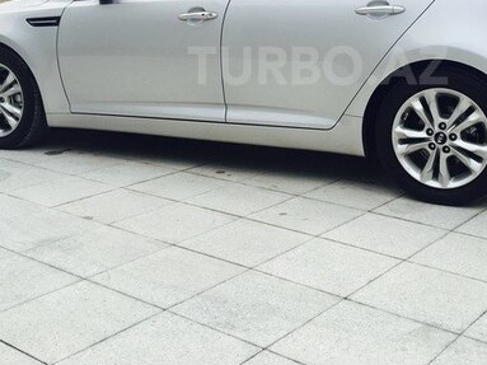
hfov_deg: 37.8
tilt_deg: -5.6
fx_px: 703
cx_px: 318
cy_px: 65
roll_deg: -0.3
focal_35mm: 50
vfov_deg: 28.4
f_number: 2.2
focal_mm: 4.15
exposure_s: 1/185
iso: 25
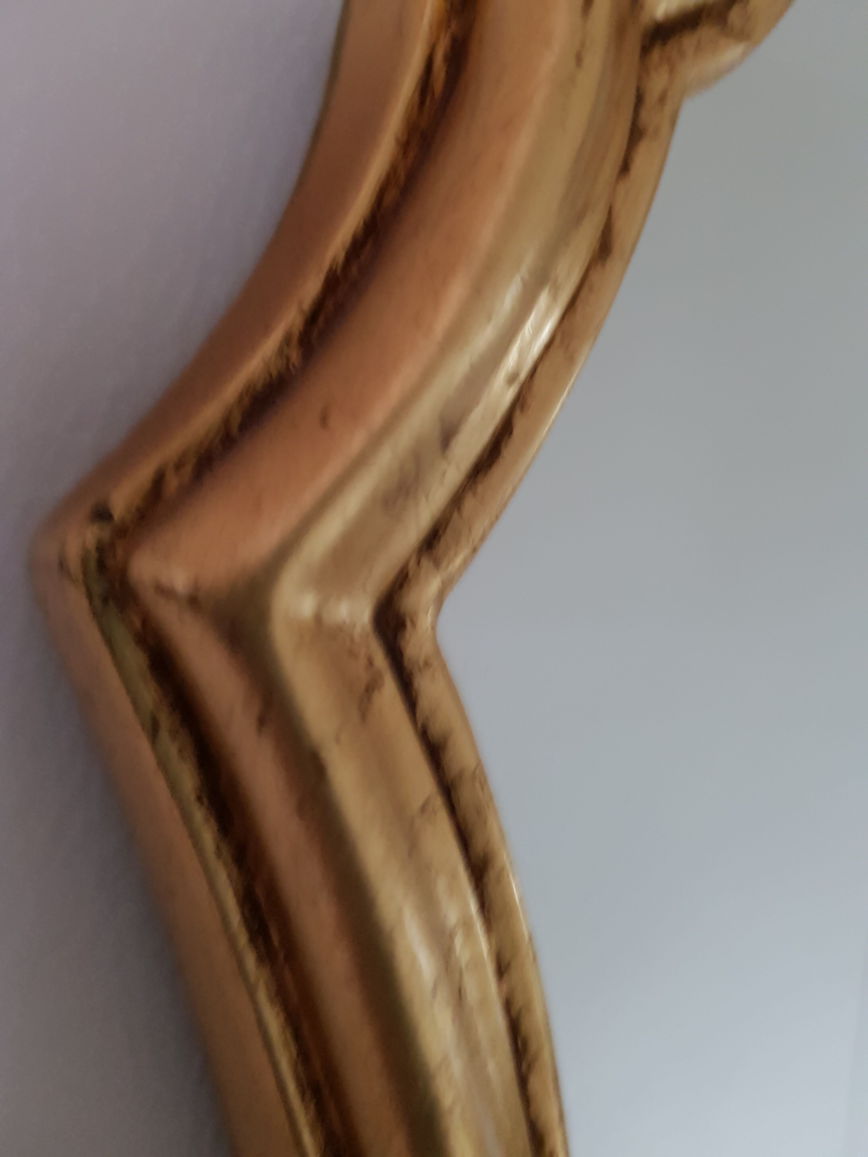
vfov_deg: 67.3
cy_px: 578
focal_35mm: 26
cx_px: 434
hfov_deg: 53.1
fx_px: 869
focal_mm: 4.2
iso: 320
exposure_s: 1/10
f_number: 1.7
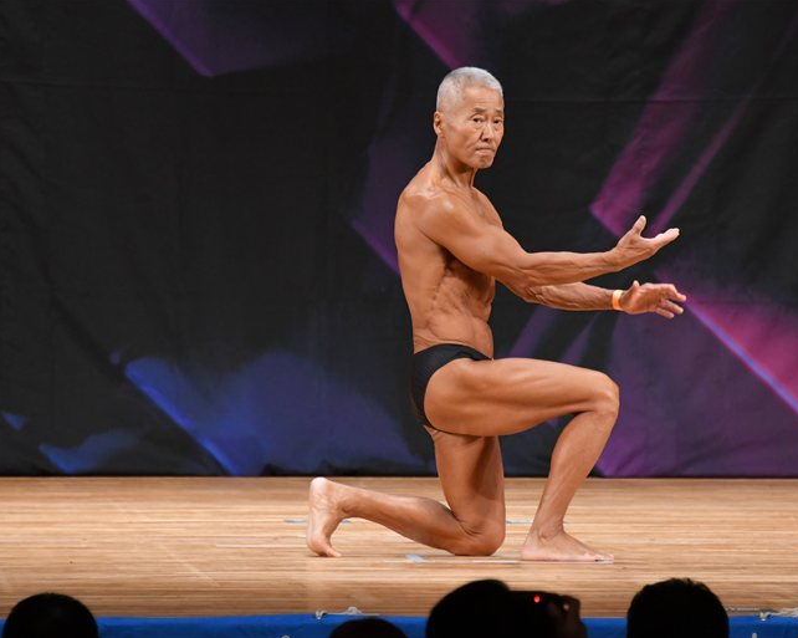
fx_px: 9230
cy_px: 318
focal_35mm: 391
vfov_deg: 4.0
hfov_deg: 5.0
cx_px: 420
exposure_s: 1/400
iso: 3200
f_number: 5.6
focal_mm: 230
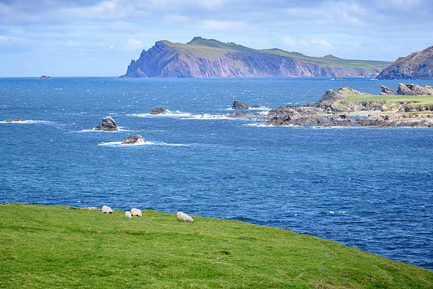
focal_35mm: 145
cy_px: 144
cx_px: 216
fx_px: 1744
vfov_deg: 9.5
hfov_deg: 14.2
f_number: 11
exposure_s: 1/400
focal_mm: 145
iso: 320
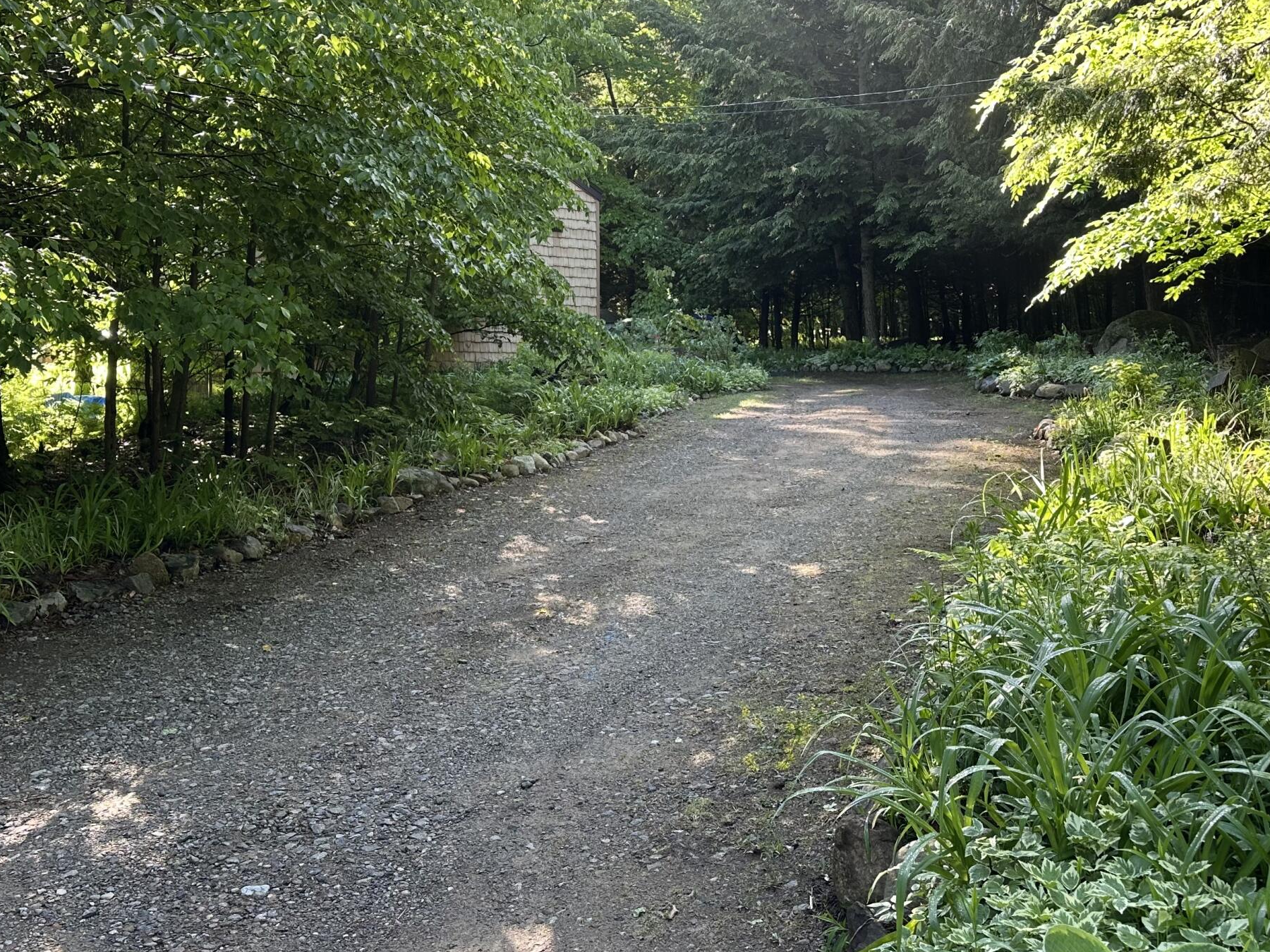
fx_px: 1468
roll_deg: +0.5
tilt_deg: +0.7
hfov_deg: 46.8
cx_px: 646
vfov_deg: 35.8
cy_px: 358
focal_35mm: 40
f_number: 1.78
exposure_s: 1/121
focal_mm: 6.86
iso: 64
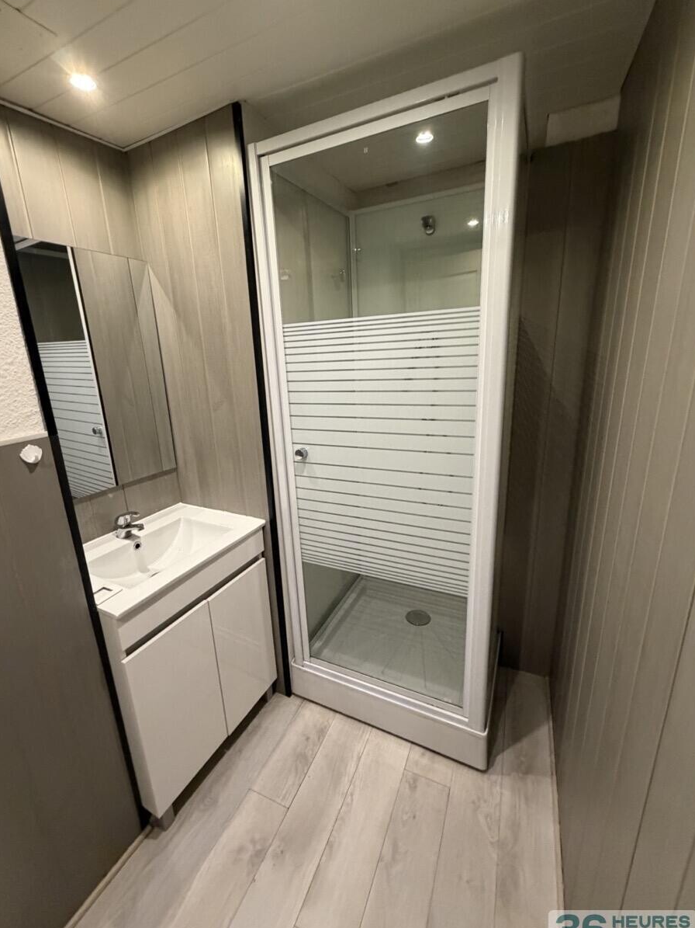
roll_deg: +2.8
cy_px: 460
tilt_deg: -14.5
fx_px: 402
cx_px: 333
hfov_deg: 81.7
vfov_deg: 98.2
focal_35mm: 15
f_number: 2.2
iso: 640
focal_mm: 2.22
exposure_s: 1/50
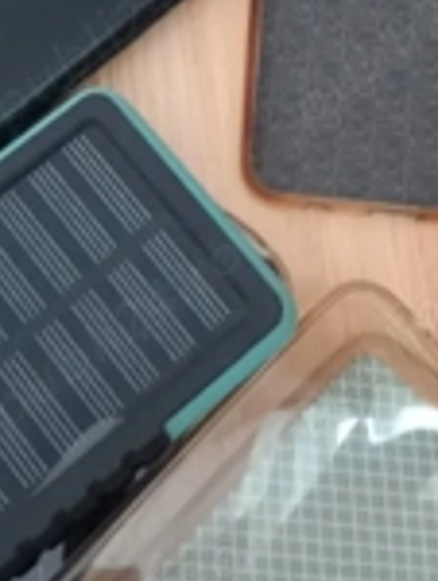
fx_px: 1211
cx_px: 194
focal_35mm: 72
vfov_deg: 26.2
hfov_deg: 20.5
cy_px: 77
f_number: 1.8
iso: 640
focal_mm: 4
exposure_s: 1/20
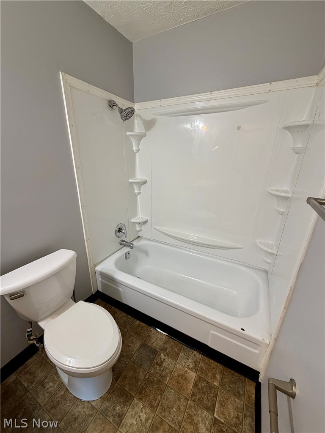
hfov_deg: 85.7
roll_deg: -1.3
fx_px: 175
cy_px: 216
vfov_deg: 102.1
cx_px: 162
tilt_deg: -19.2
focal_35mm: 14
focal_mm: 2.22
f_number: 2.2
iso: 160
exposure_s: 1/60
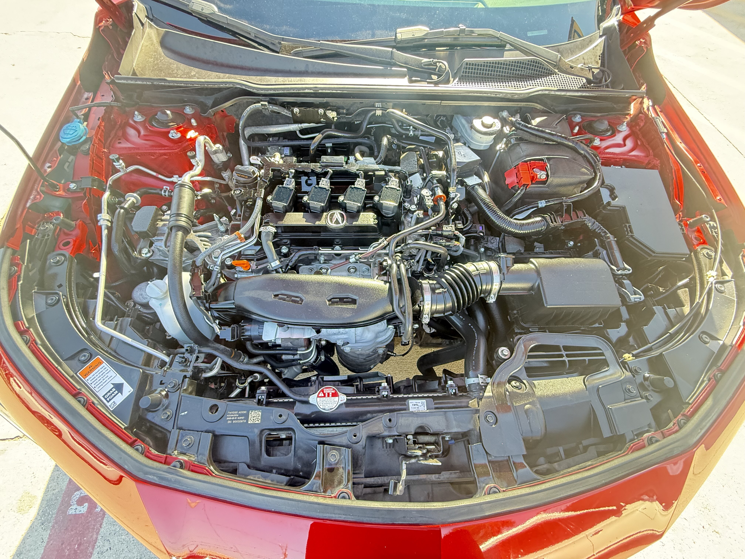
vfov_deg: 85.7
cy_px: 280
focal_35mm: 14
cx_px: 372
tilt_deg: -59.4
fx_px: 301
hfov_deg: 102.1
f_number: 2.2
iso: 320
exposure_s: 1/99
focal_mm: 2.22
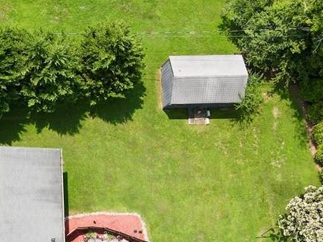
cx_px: -17
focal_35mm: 60
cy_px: 222
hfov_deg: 29.6
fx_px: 560
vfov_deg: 23.7
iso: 100
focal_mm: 4.5
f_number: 2.8
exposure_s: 1/500
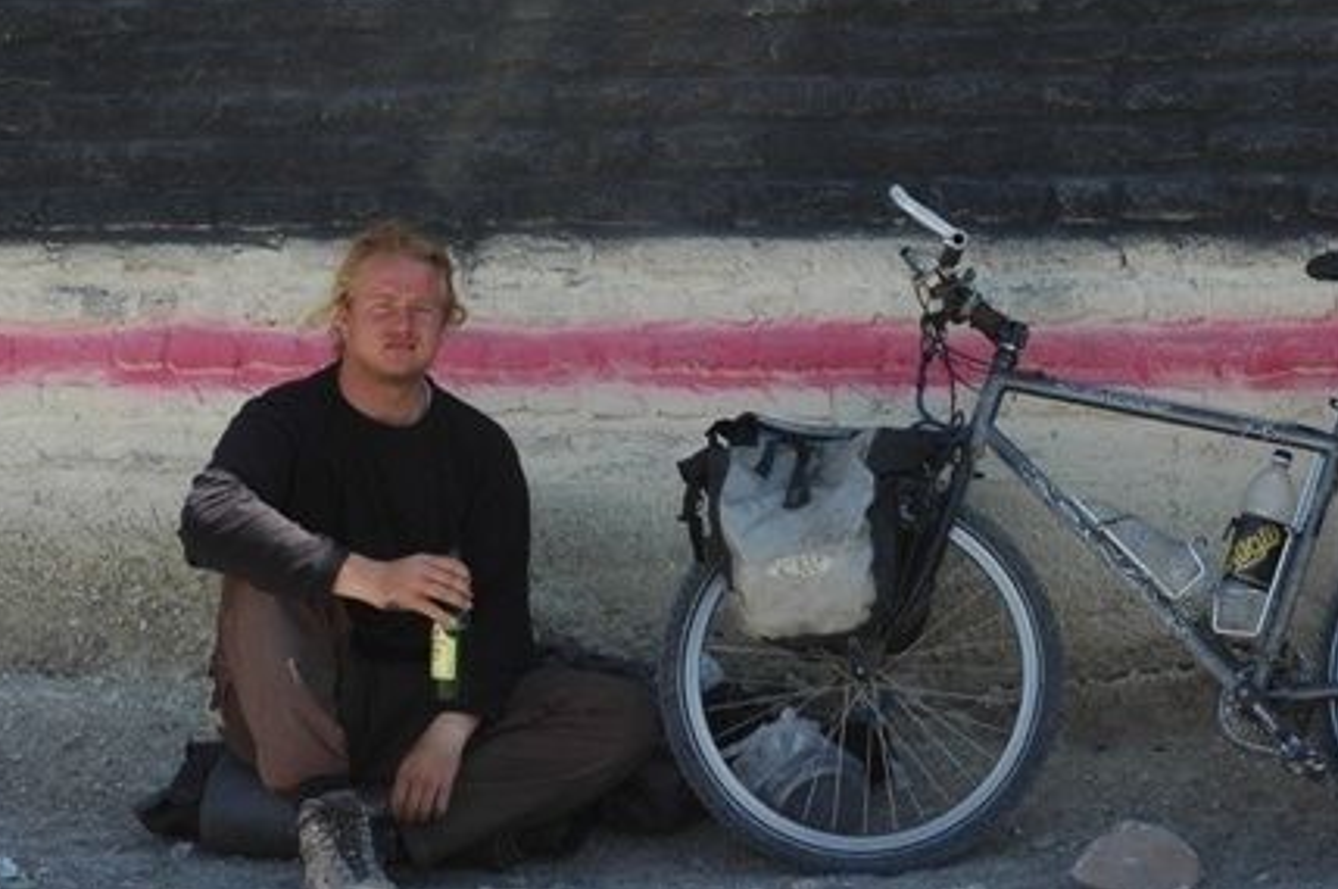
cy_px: 282
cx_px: 836
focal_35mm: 126
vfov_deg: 10.8
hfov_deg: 16.3
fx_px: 4678
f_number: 10
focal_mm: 60
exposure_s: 1/200
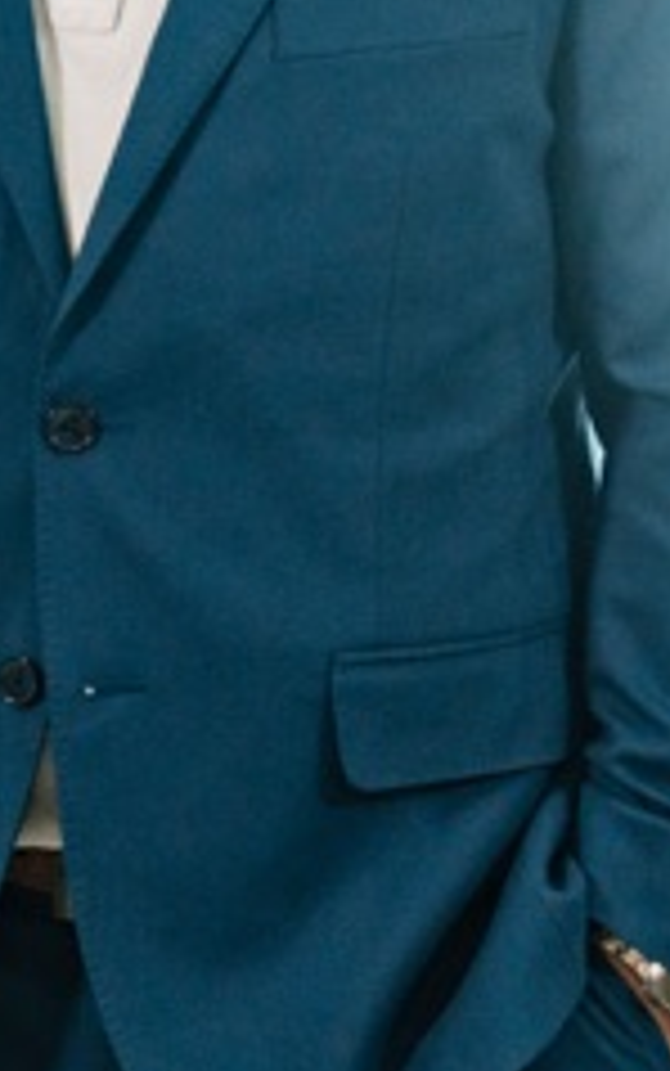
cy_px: -297
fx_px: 7499
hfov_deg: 5.1
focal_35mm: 257
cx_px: -292
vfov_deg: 8.1
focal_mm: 50
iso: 640
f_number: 3.5
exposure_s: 1/250
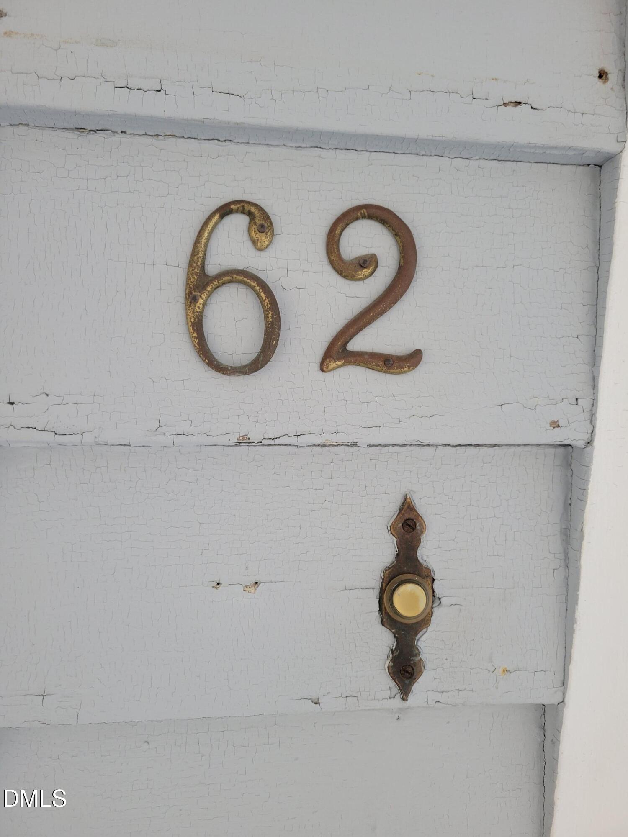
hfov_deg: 53.1
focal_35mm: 26
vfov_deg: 67.3
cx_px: 314
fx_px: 629
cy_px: 418
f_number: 1.8
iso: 200
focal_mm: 5.4
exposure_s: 1/60
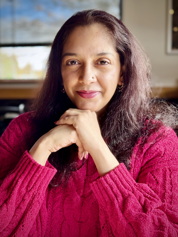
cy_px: 118
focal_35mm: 48
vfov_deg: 39.7
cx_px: 89
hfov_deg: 30.3
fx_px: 329
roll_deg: +0.8
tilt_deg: -3.3
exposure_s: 1/60
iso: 80
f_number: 1.78
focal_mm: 6.76
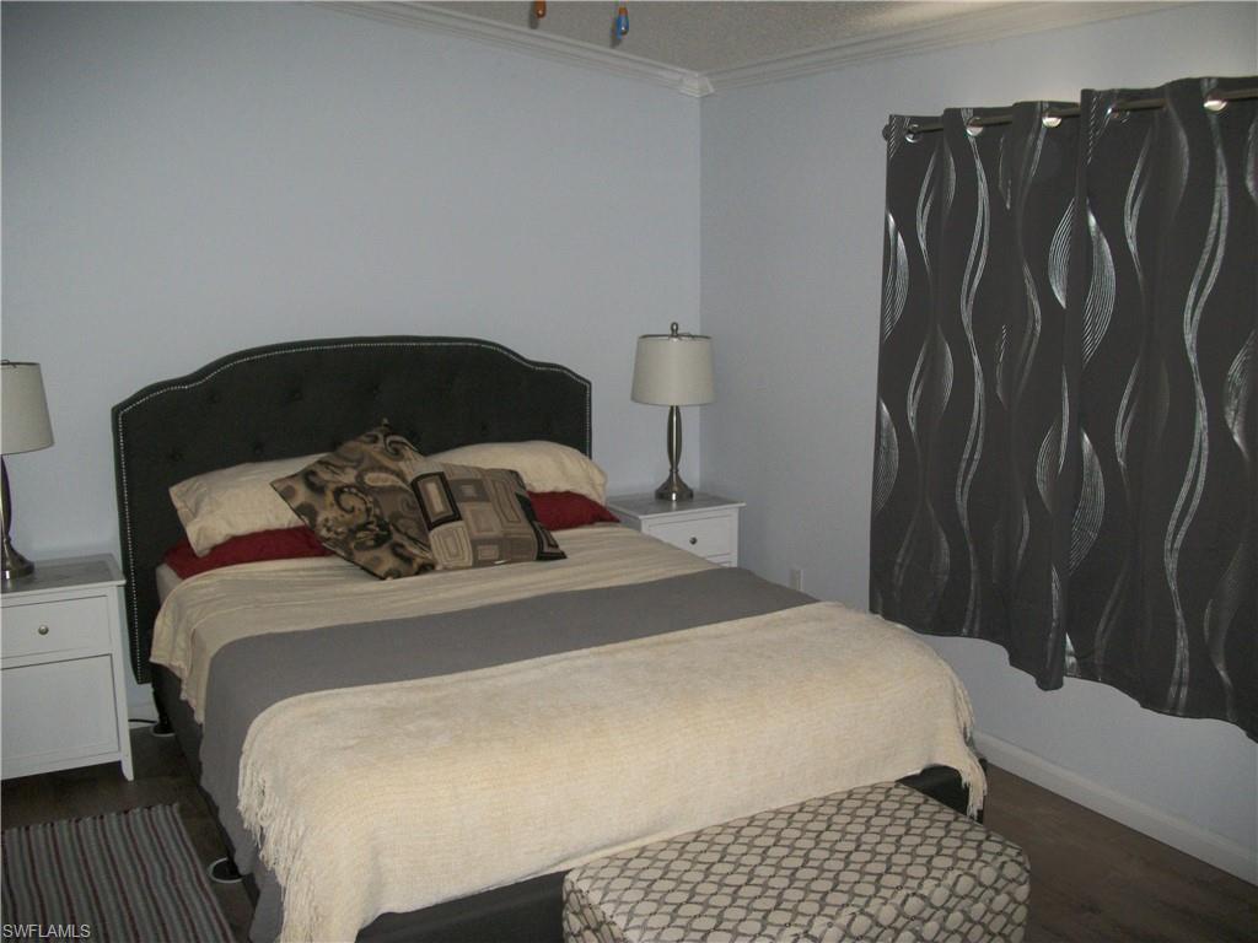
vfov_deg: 44.2
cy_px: 472
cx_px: 629
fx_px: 1163
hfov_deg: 56.8
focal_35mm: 32
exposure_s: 1/30
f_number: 2.9
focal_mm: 5.7
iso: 160
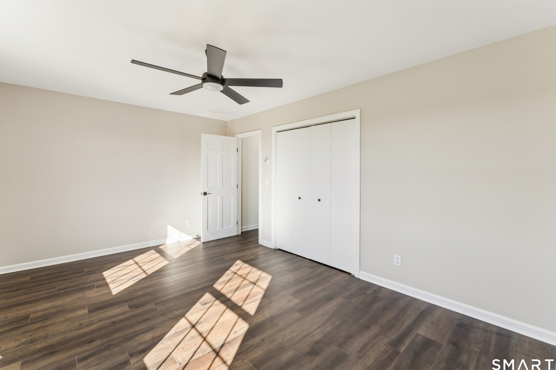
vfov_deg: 77.3
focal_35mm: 15
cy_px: 177
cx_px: 283
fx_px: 232
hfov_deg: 100.4
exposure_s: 1/50
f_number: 13
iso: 400
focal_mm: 14
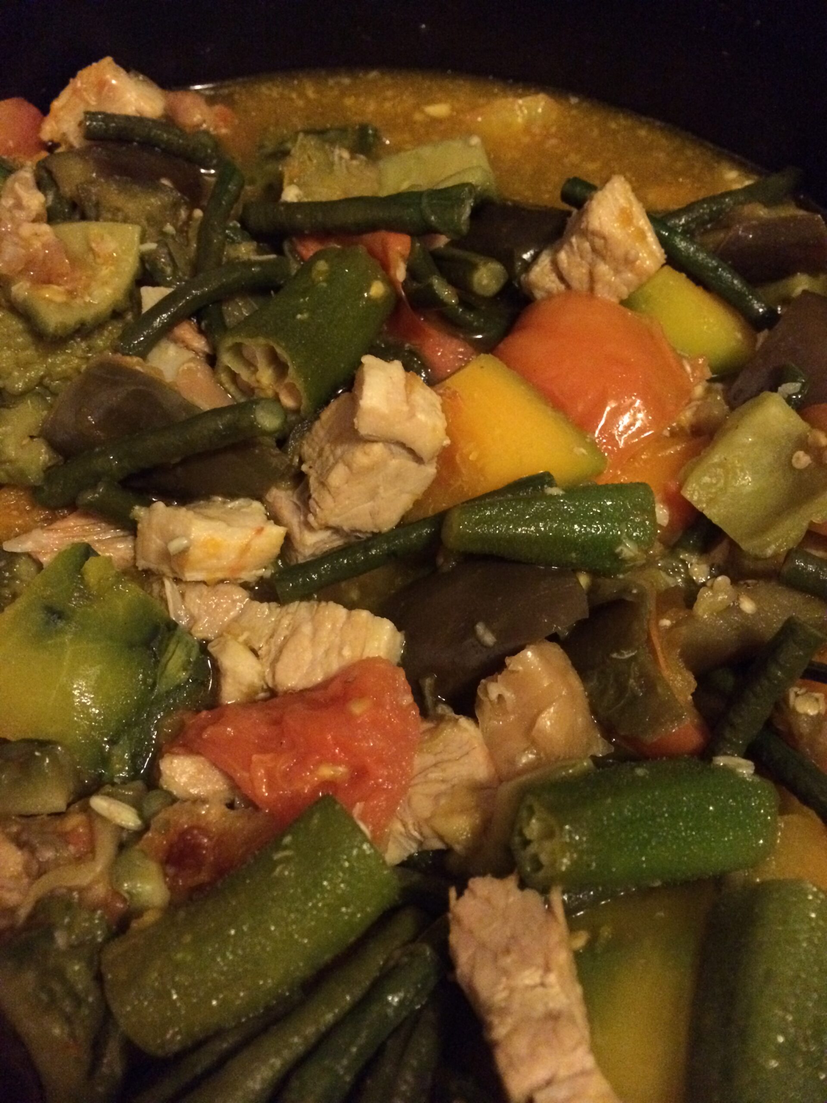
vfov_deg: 60.0
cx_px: 414
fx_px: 956
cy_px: 552
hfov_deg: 46.8
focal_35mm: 30
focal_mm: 4.12
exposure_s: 1/15
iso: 640
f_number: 2.2
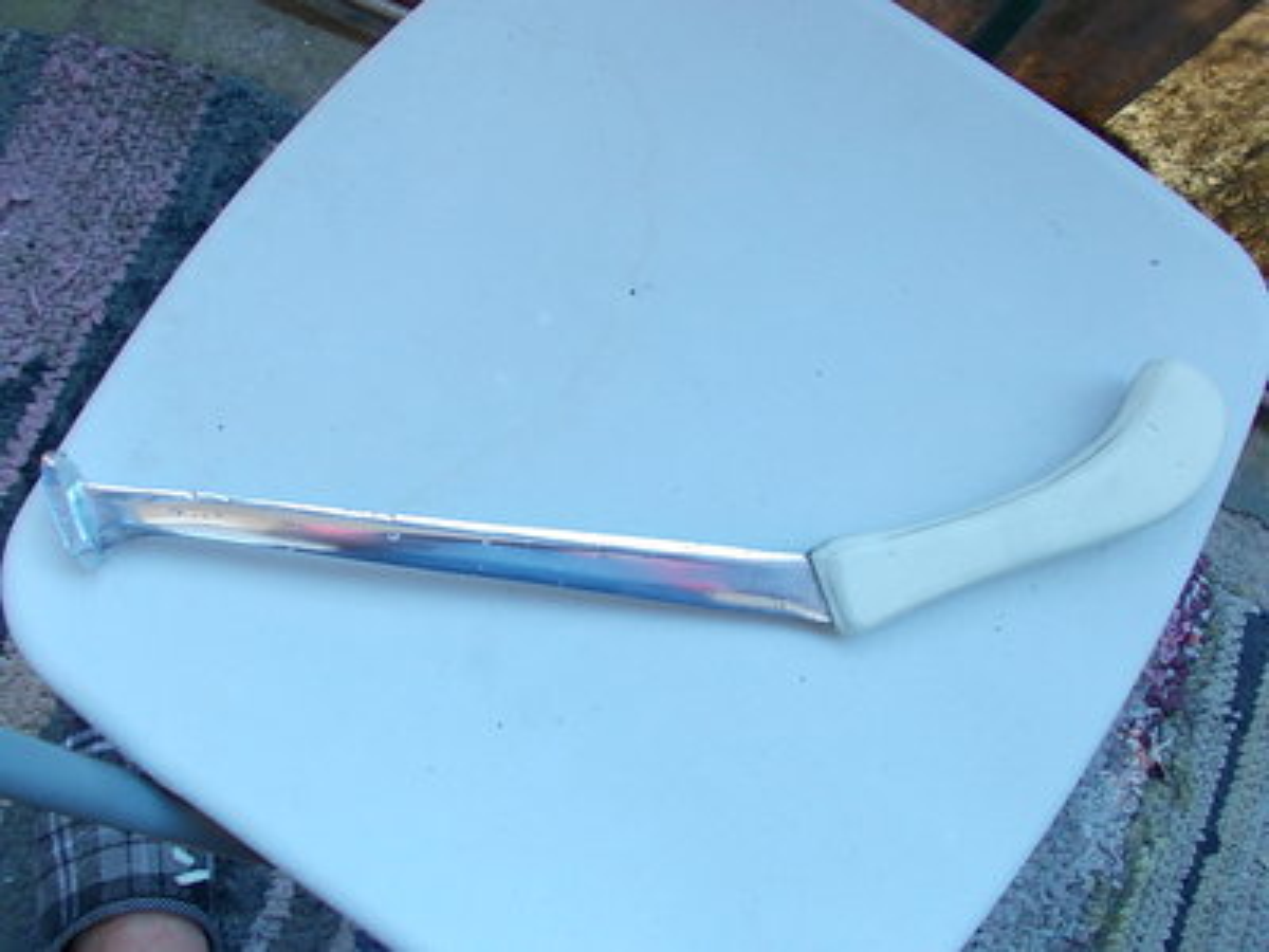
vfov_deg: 49.7
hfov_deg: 63.4
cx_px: 634
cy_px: 476
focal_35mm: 28
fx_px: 1026
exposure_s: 1/40
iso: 80
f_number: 2.7
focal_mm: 4
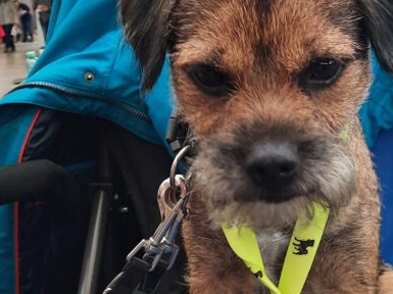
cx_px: 325
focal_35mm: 52
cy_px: 166
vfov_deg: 28.0
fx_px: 590
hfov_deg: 35.4
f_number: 2
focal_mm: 4.6
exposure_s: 1/50
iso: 250
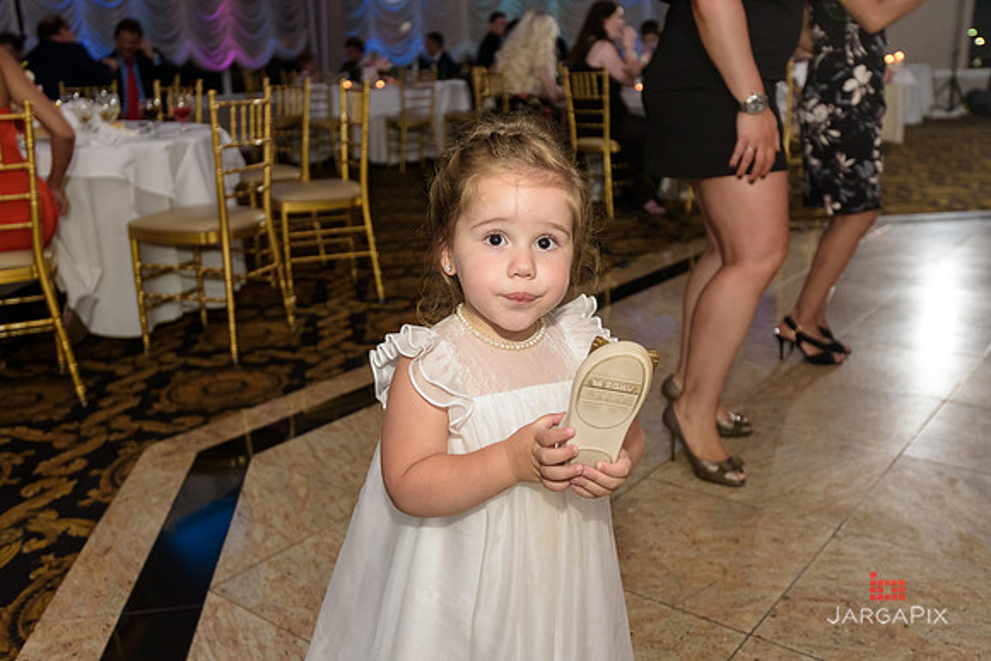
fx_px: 881
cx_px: 496
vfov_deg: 41.1
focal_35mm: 32
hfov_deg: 58.7
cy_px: 330
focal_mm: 32
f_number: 4
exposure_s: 1/125
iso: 2500
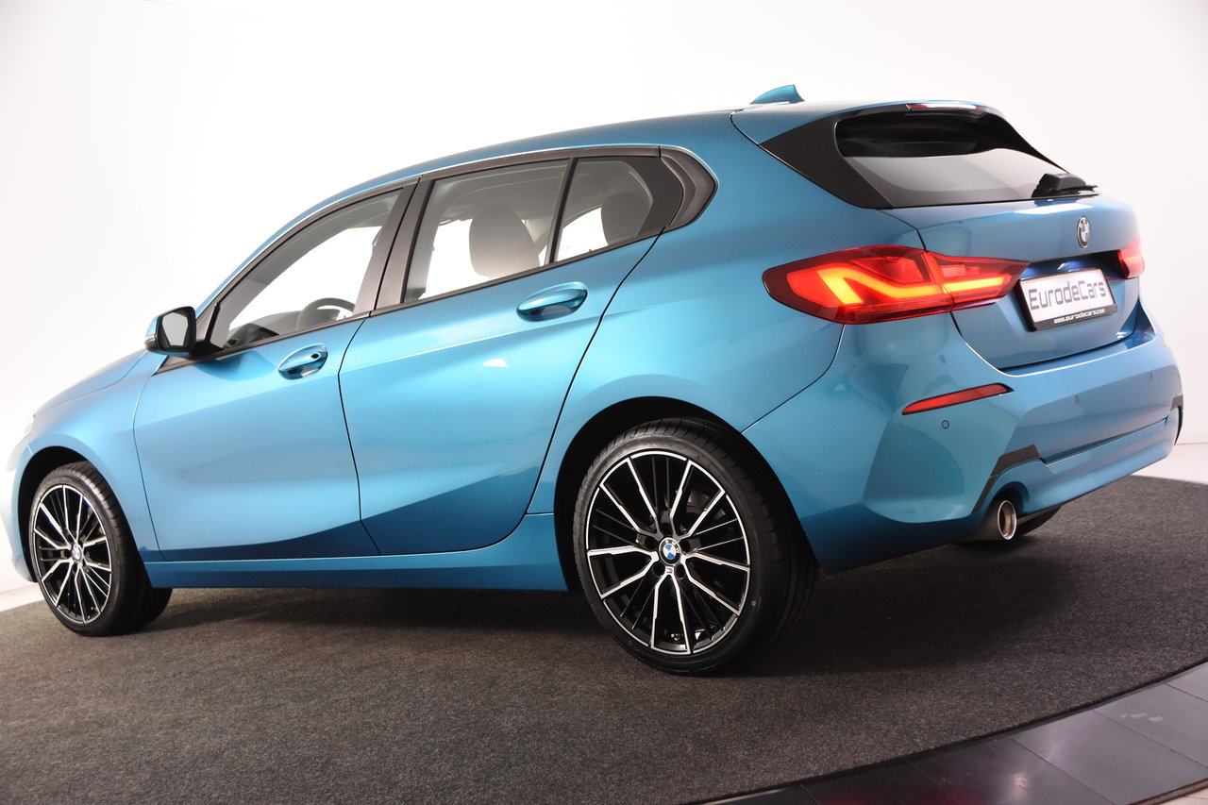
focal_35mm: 46
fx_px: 1560
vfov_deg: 28.9
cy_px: 402
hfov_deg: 42.3
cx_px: 604
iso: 1600
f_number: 4.5
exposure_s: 1/80
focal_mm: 31
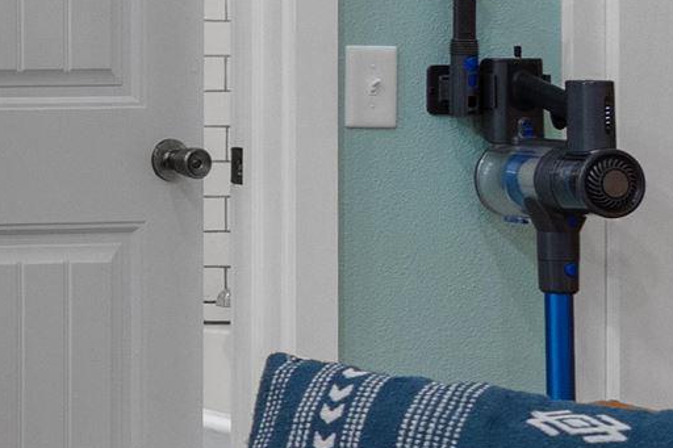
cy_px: 85
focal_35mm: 144
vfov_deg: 9.5
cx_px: -1329
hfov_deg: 10.4
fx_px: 2691
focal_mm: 24
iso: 640
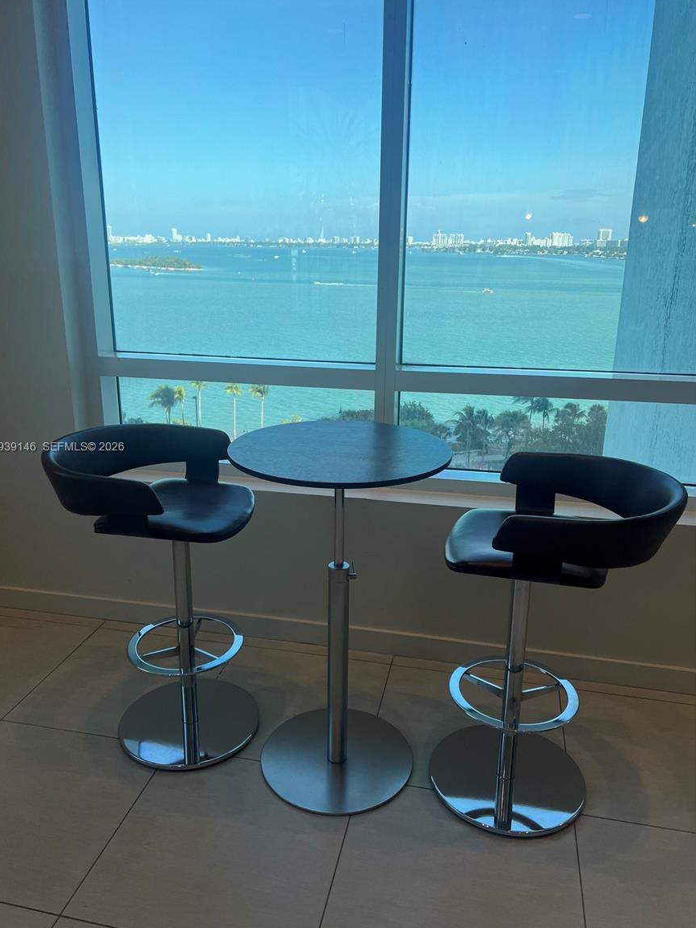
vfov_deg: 65.3
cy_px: 448
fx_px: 724
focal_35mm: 27
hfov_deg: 51.3
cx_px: 337
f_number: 1.5
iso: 50
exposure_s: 1/471
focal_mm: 5.7
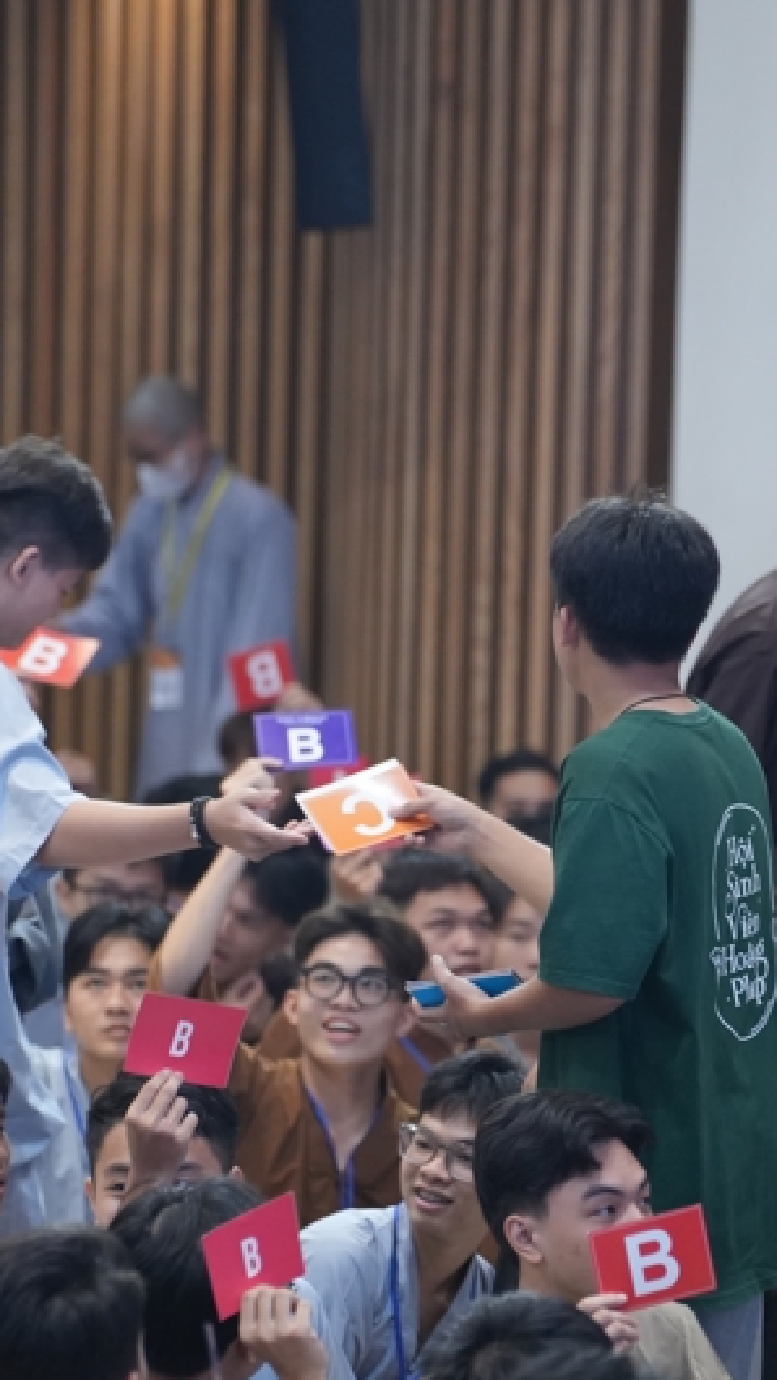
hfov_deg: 4.4
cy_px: 843
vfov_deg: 7.8
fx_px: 10098
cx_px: 481
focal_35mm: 276
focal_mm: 143
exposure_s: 1/200
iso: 2500
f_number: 2.8
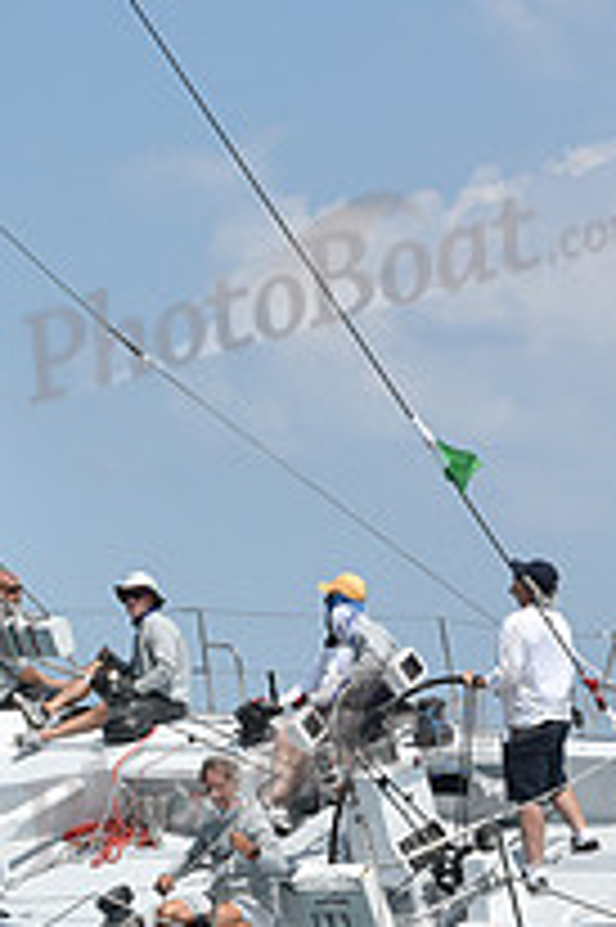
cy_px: 583
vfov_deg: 10.4
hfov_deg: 6.9
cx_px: -207
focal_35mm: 197
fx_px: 5064
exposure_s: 1/1250
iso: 250
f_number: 8
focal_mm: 70
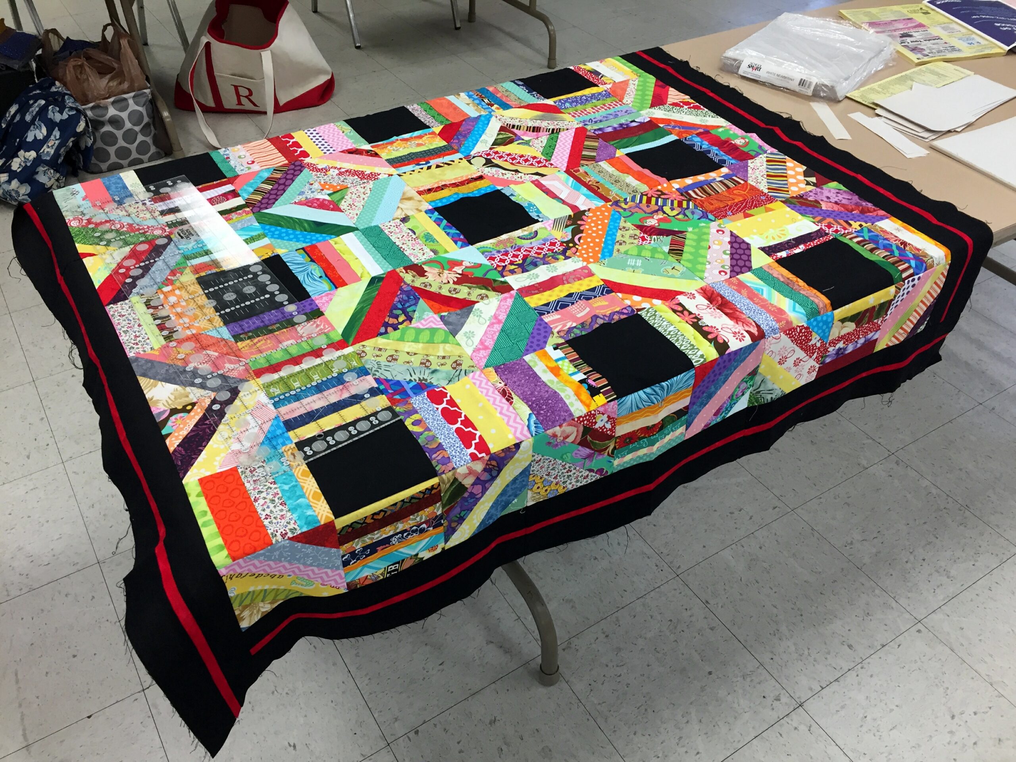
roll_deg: -1.6
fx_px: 851
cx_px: 508
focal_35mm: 29
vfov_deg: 48.2
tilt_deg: -41.7
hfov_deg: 61.7
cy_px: 381
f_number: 2.2
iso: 32
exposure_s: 1/40
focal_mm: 4.15
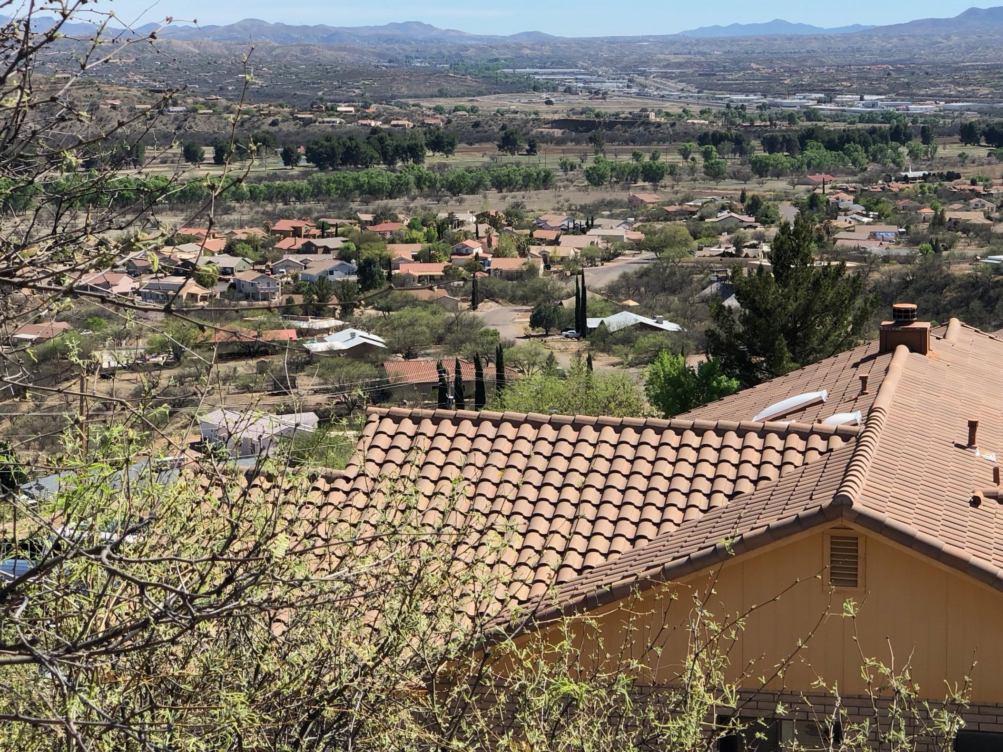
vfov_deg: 19.9
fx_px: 2144
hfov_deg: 26.3
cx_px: 622
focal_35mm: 74
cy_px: 379
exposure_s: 1/813
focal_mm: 6
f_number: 2.4
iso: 16
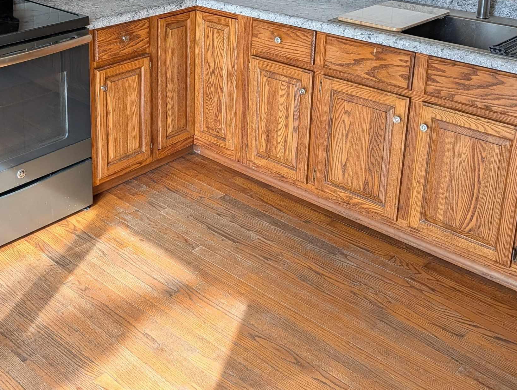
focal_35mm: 45
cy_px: 36
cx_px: 134
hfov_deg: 40.9
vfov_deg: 30.8
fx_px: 673
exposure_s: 1/180
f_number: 1.68
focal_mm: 6.9
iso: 181
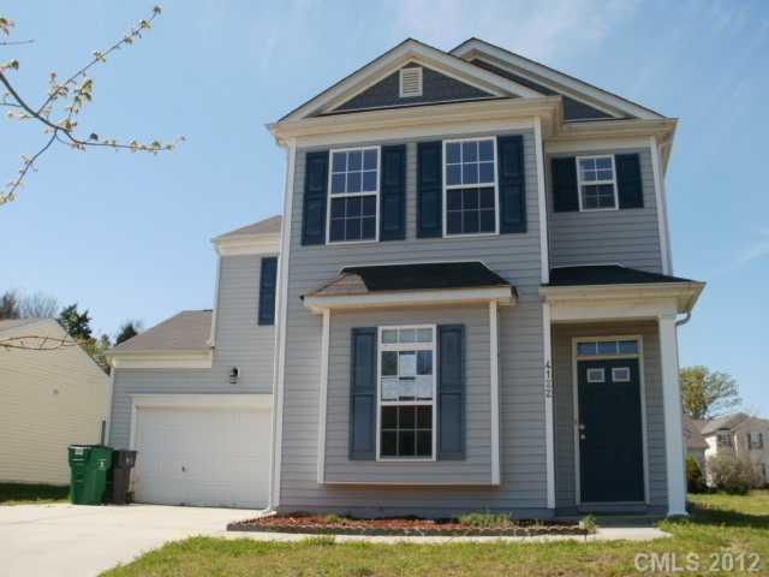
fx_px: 800
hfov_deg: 51.4
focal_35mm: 36
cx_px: 384
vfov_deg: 39.7
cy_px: 288
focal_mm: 6.3
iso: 100
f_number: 5.6
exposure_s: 1/400
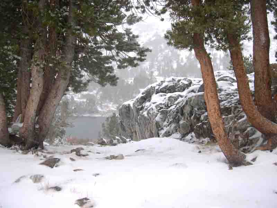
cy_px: 104
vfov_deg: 37.7
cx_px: 138
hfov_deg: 49.0
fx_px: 304
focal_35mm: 38
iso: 100
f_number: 2.8
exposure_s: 1/119
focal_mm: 8
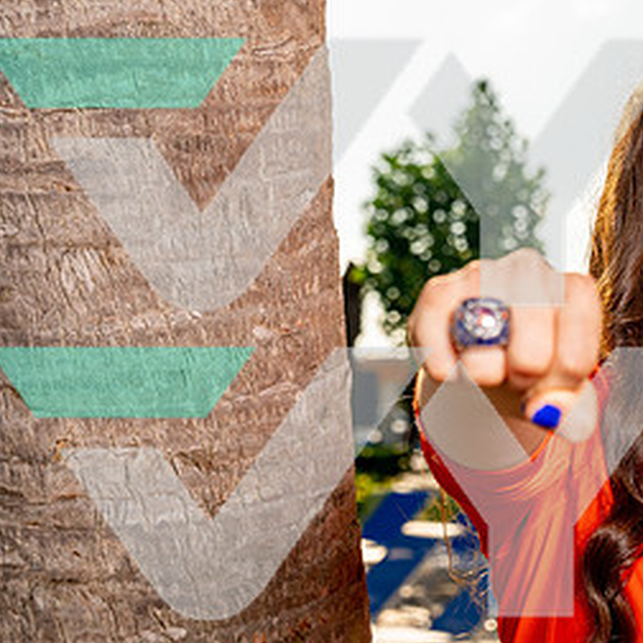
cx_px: 638
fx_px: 2060
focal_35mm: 98
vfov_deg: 17.6
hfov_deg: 17.4
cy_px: 484
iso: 100
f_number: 5.6
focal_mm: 50
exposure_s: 1/800
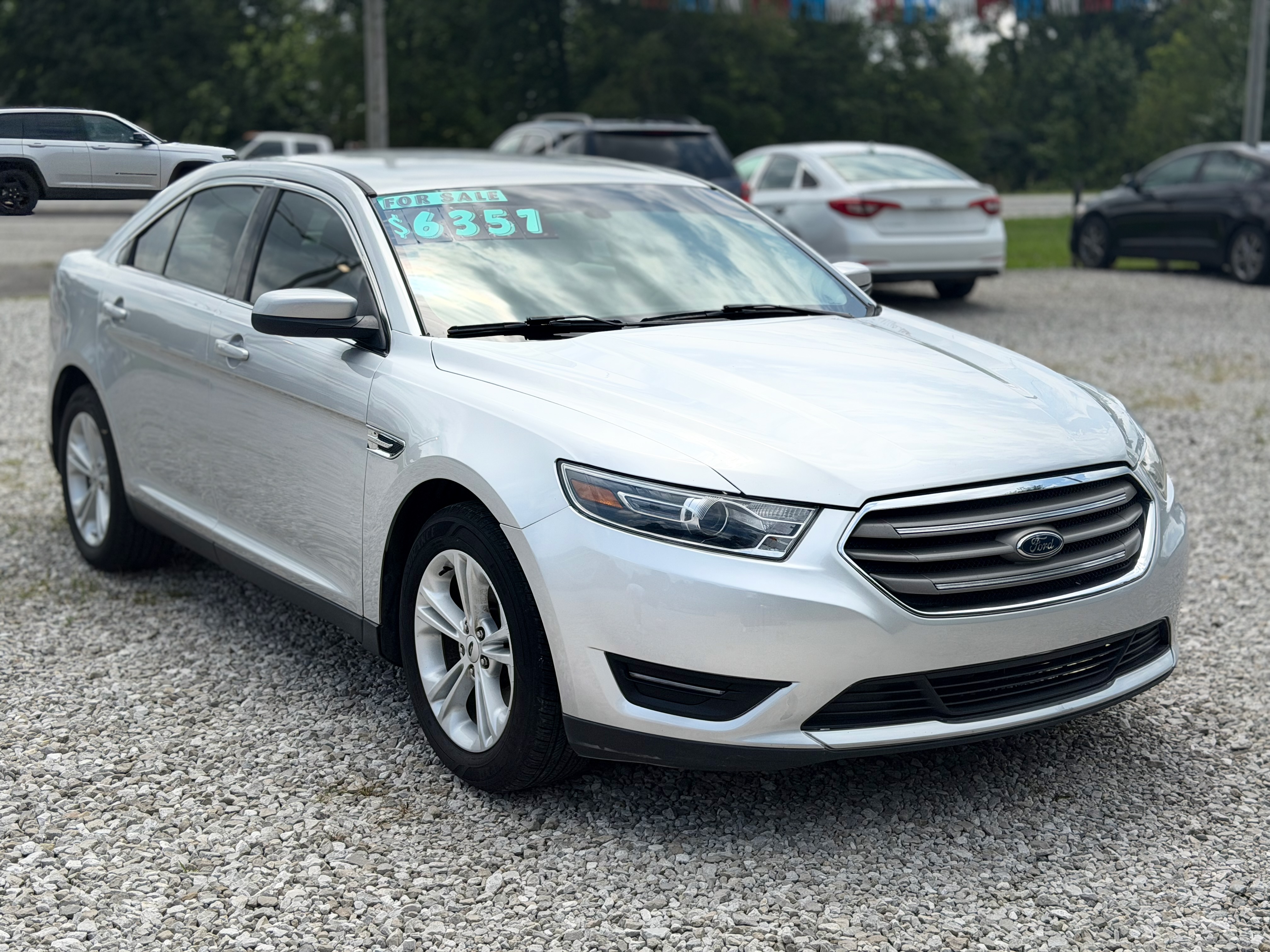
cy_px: 476
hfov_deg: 39.7
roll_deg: -0.1
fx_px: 1761
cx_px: 635
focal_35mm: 48
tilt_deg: -10.2
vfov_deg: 30.3
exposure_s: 1/7143
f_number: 1.78
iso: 64
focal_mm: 6.76
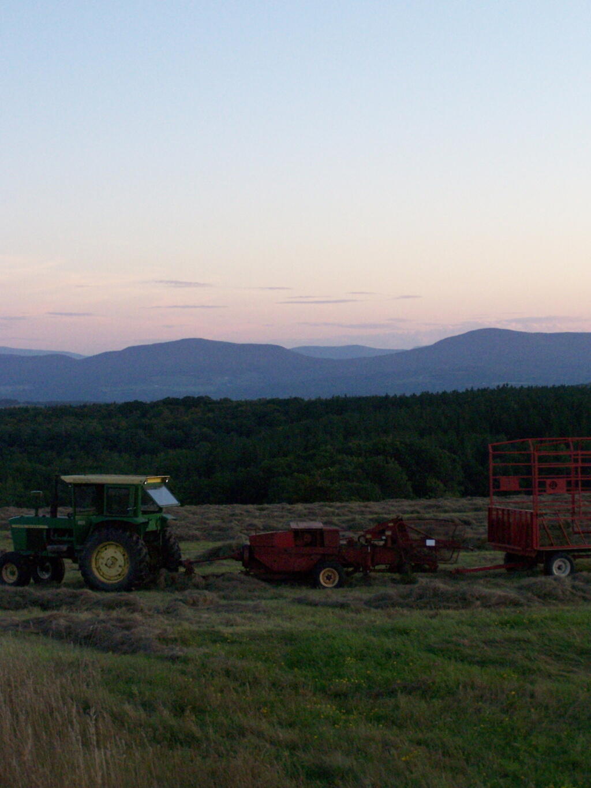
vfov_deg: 26.0
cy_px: 394
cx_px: 296
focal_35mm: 75
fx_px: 1707
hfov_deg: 19.6
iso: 400
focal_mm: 12.4
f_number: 3.2
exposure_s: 1/500
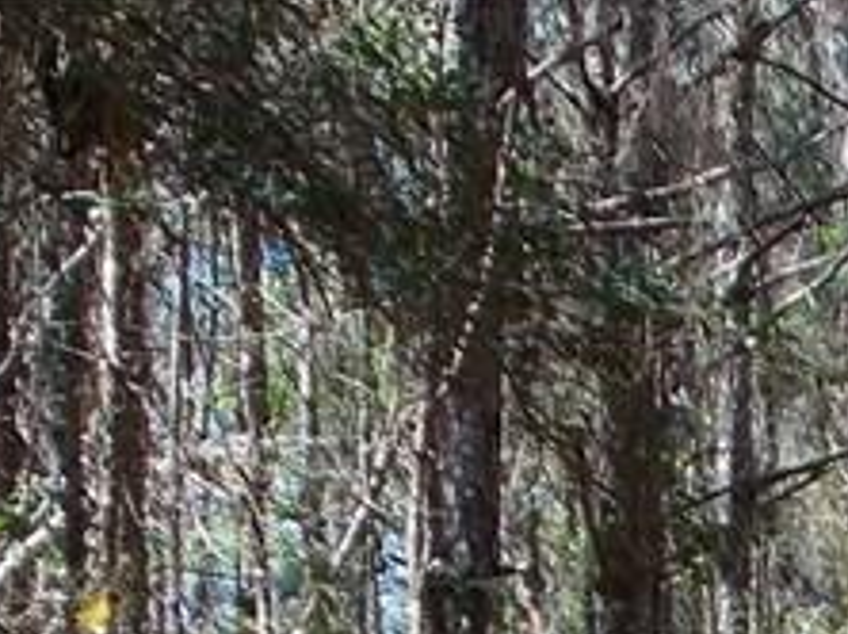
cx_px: 1532
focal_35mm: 180
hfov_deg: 10.4
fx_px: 4405
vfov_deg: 7.7
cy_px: 1448
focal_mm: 6.9
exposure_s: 1/80
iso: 80
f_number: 3.9
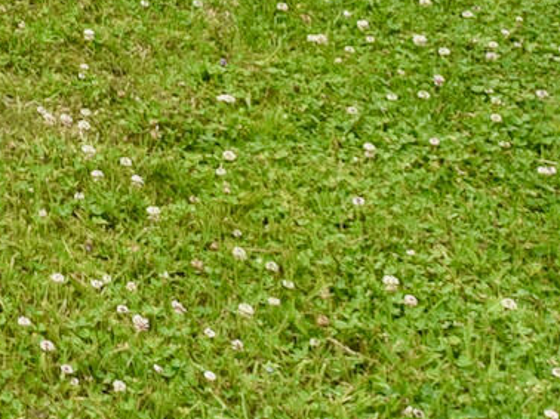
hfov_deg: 11.9
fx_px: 1730
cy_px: -658
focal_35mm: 107
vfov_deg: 11.1
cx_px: -1012
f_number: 10
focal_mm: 14
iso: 800
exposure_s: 1/400
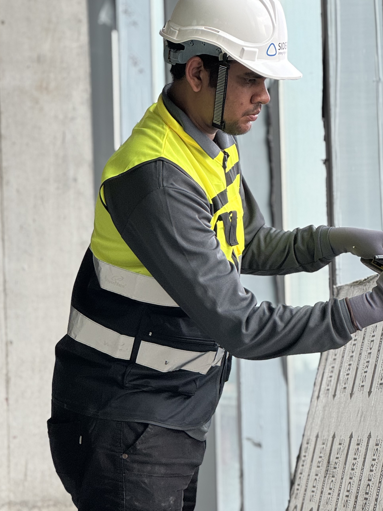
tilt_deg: +4.1
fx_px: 1770
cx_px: 280
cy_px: 277
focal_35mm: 120
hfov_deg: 12.3
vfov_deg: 16.4
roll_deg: +1.5
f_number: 2.8
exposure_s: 1/99
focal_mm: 9
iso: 50
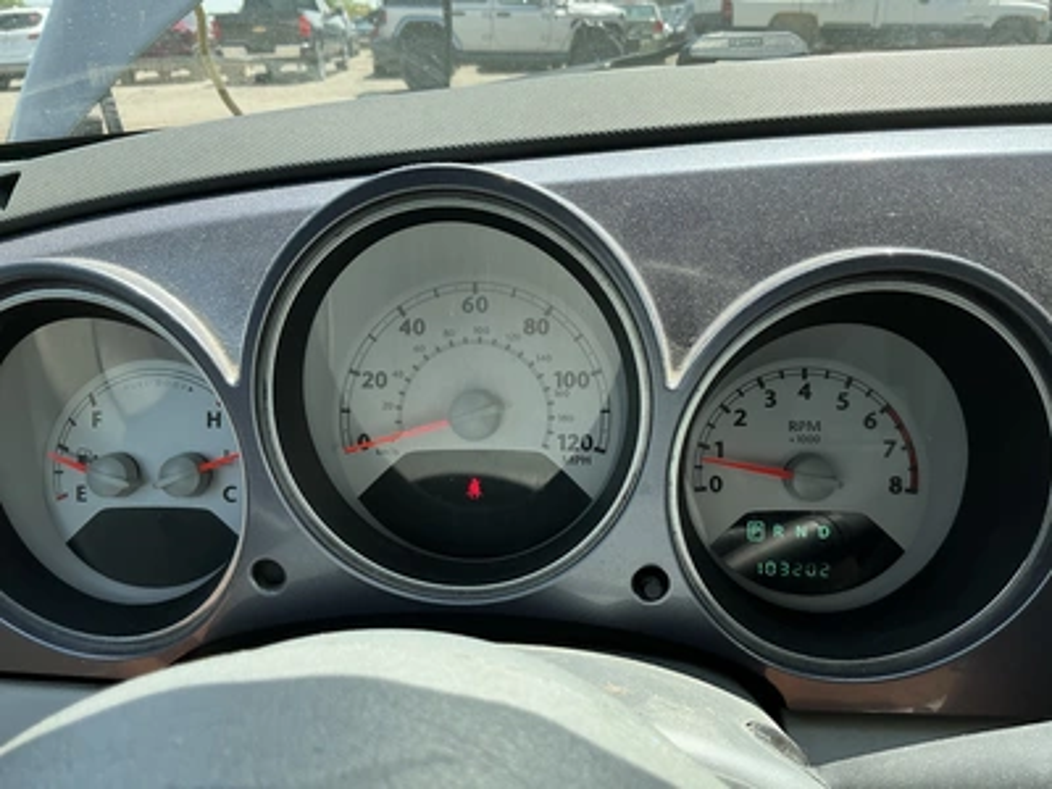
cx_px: 526
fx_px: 851
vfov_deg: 49.7
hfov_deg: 63.4
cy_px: 394
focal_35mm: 28
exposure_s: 1/358
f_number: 1.8
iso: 25
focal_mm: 3
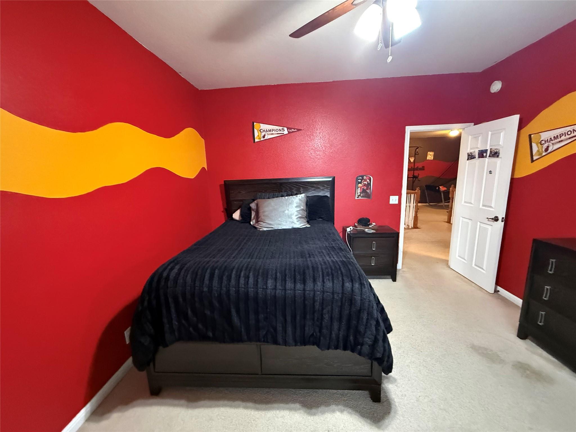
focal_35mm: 14
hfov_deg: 102.1
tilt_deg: -6.1
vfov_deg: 85.7
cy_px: 216
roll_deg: -1.7
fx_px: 233
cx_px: 288
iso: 1000
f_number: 2.2
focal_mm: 2.22
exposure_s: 1/40
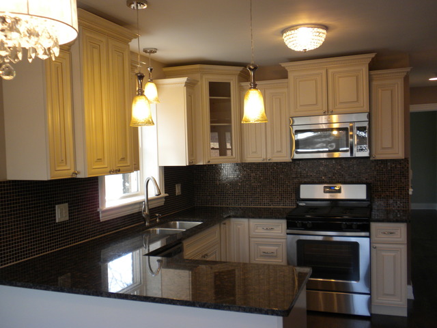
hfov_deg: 50.1
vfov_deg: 38.7
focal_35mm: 37
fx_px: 467
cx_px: 218
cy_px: 164
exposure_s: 1/57.1
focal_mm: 6.6
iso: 122
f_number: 3.5
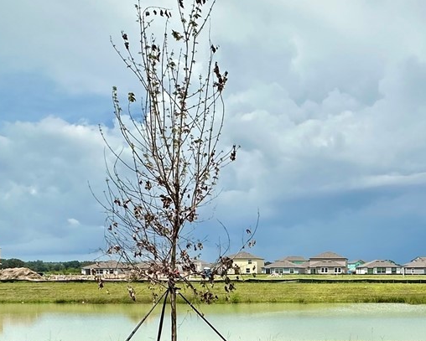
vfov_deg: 33.1
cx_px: 377
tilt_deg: -4.5
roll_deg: +0.2
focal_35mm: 43
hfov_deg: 39.9
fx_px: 542
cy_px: 307
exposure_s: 1/3731
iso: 50
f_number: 2.2
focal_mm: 2.22
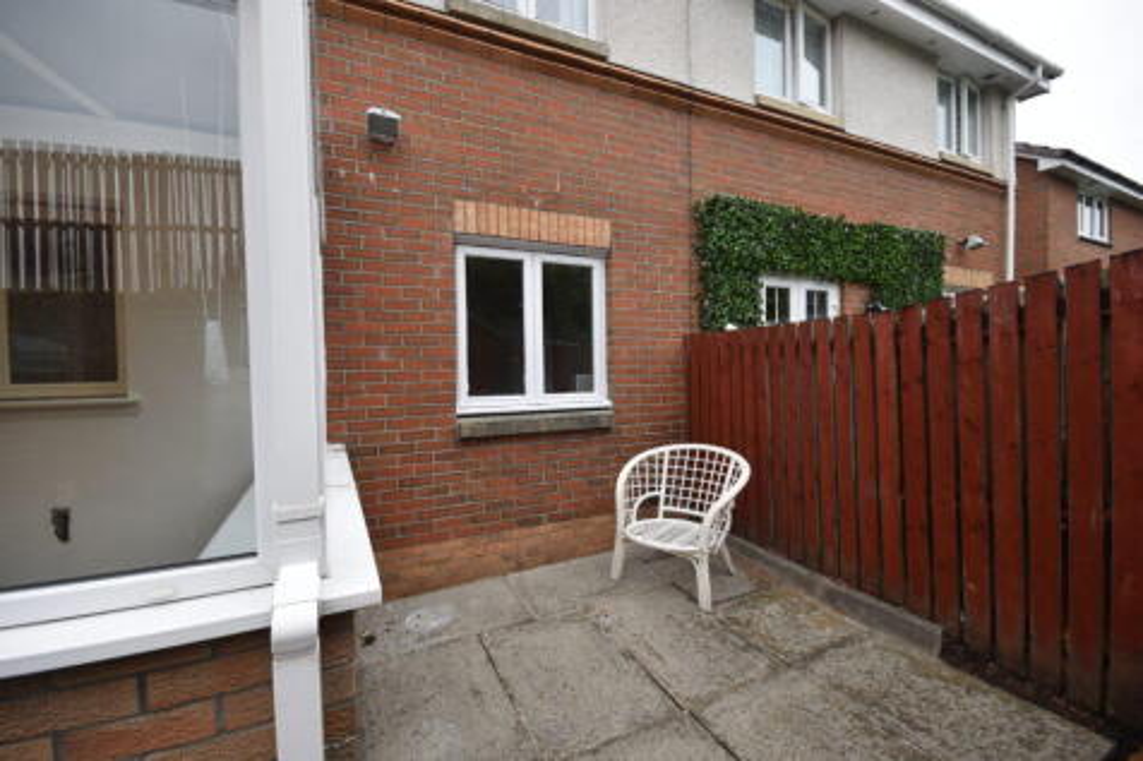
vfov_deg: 77.3
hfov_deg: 100.4
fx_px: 476
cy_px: 380
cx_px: 572
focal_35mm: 15
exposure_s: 1/200
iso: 400
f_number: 7.1
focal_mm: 10
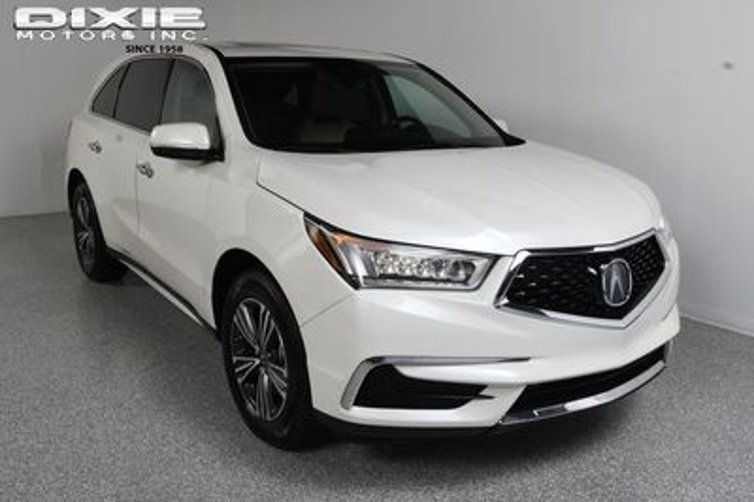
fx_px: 712
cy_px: 251
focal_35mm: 34
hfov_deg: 55.8
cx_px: 377
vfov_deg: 38.8
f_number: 13
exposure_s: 1/160
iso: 100
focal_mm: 23
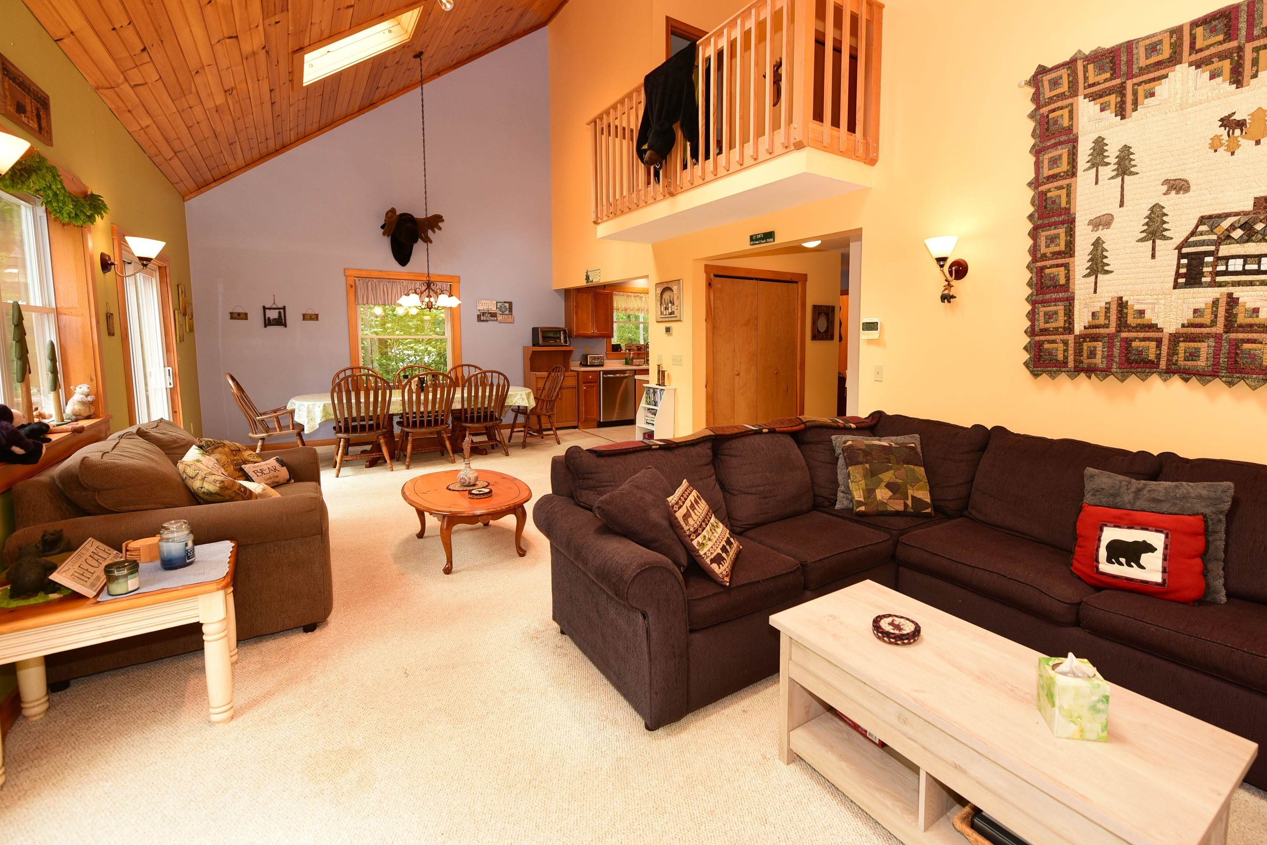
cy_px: 389
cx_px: 712
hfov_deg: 96.2
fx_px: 563
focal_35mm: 16
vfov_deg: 73.6
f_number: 4
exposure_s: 1/60
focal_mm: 14
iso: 250
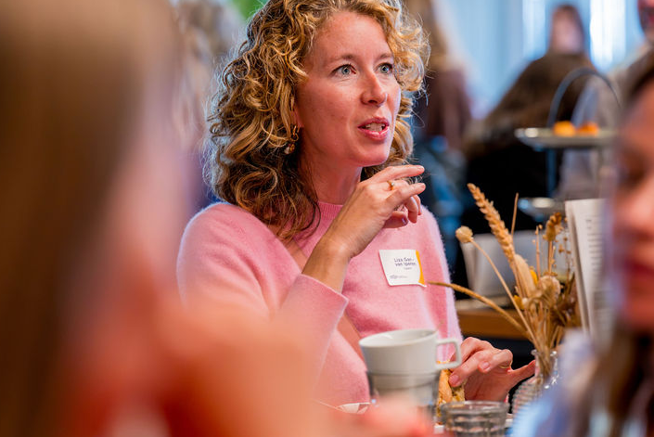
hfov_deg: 11.6
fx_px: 3217
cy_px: 186
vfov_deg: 7.8
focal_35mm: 177
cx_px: 356
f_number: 2.8
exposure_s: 1/125
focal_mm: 110
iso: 1600
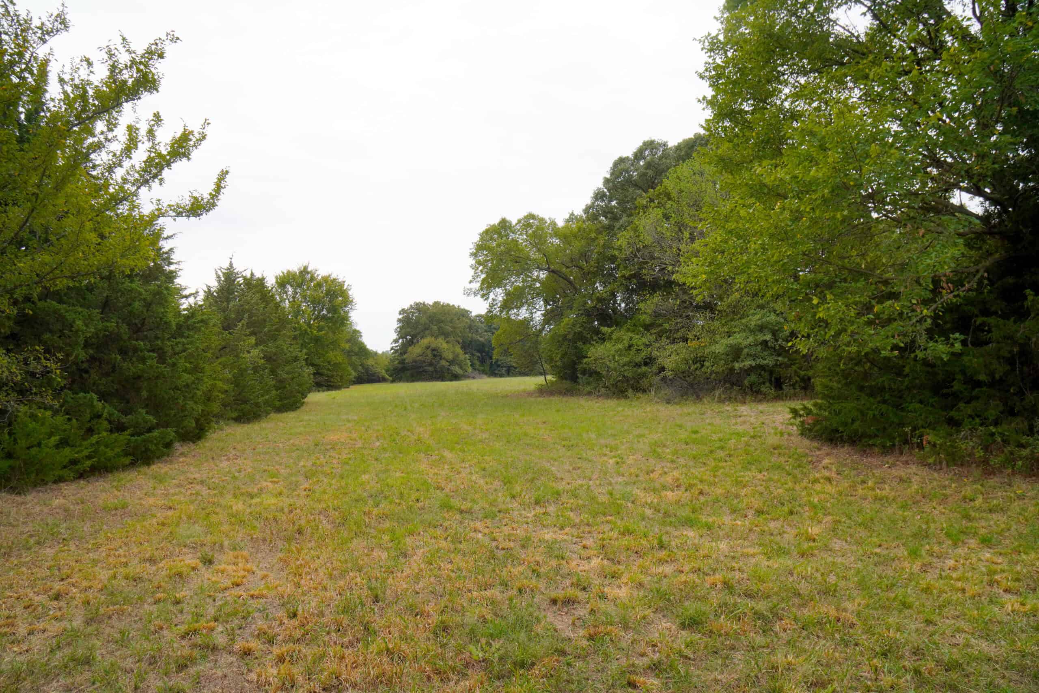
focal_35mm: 24
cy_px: 346
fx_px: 693
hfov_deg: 73.7
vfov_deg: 53.1
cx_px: 520
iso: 125
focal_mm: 16
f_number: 5.6
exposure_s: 1/160
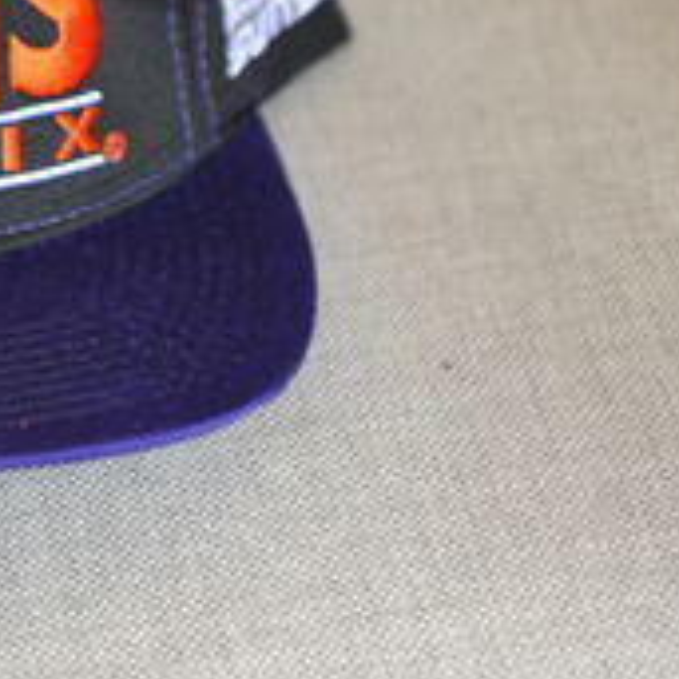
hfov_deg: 10.3
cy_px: 109
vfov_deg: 10.4
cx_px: -151
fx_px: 3706
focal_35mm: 167
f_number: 2.8
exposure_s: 1/5
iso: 200
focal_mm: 70
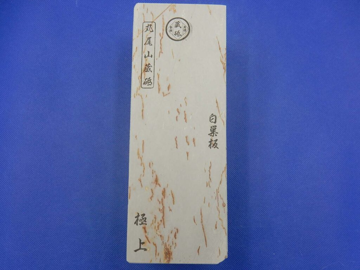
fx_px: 260
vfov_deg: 54.9
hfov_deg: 69.4
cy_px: 135
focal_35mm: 25
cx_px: 180
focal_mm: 4.5
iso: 125
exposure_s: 1/100
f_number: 3.7
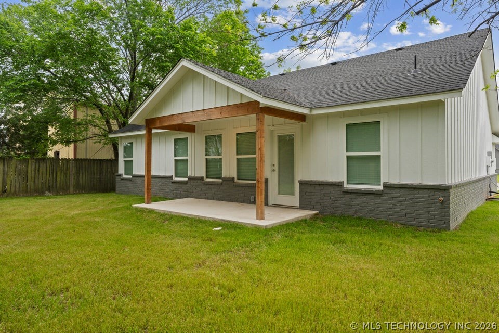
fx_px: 308
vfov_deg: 56.8
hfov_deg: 78.1
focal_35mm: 22
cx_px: 250
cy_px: 166
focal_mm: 22.2
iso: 200
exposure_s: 1/50
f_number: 9
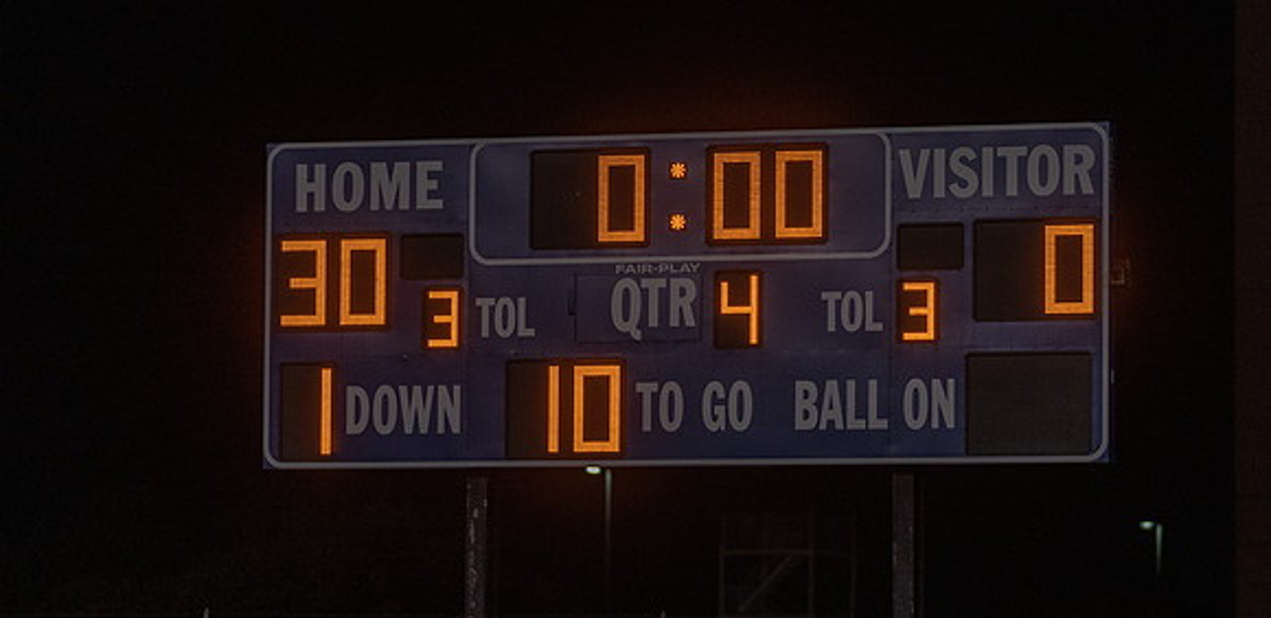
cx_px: 734
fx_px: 5820
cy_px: 268
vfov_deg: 6.1
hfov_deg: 12.5
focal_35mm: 178
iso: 4000
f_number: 2.8
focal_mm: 137
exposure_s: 1/1000
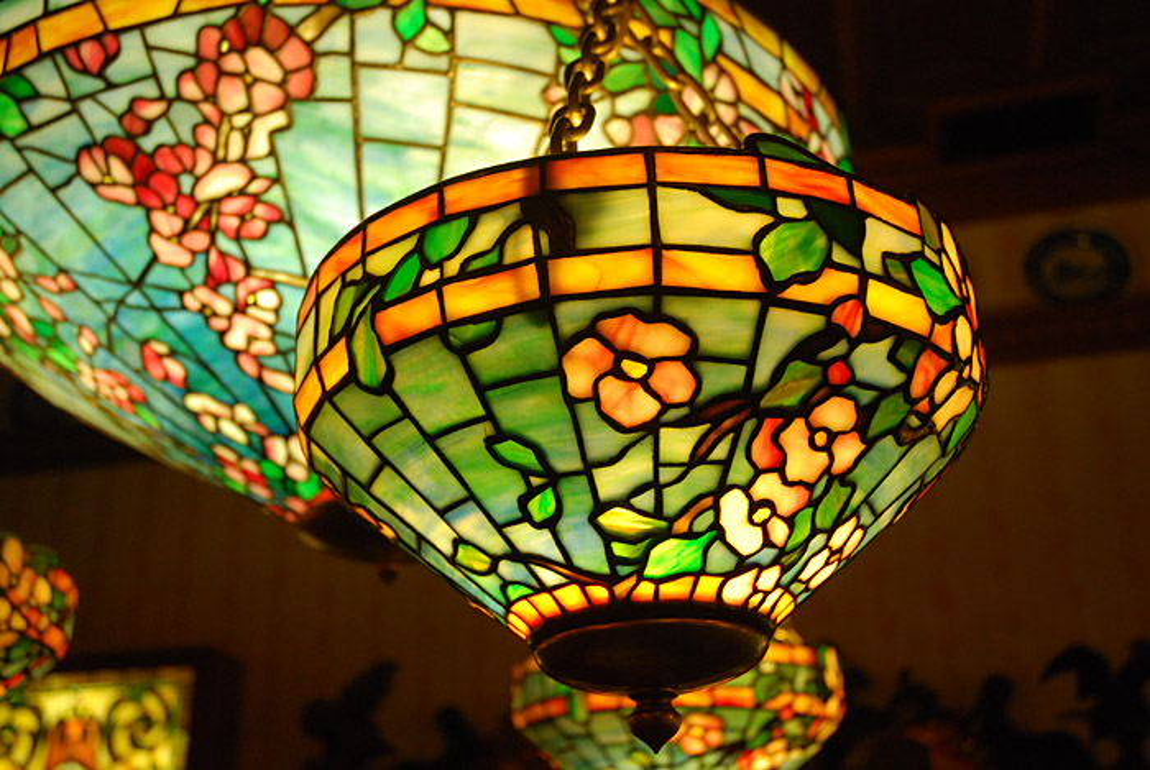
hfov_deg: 44.9
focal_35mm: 44
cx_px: 575
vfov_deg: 30.9
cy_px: 385
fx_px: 1392
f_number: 4
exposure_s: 1/40
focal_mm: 29
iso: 500
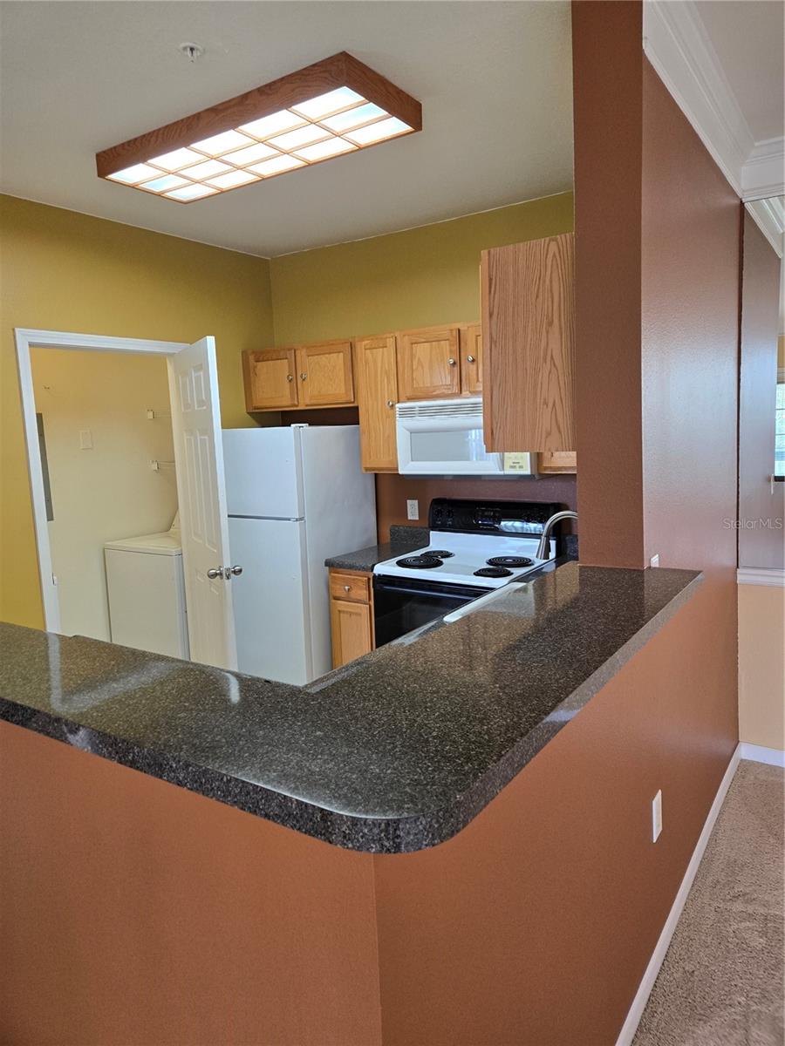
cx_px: 392
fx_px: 695
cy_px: 523
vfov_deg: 73.9
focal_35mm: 23
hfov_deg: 58.9
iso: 125
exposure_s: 1/120
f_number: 1.8
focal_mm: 5.4
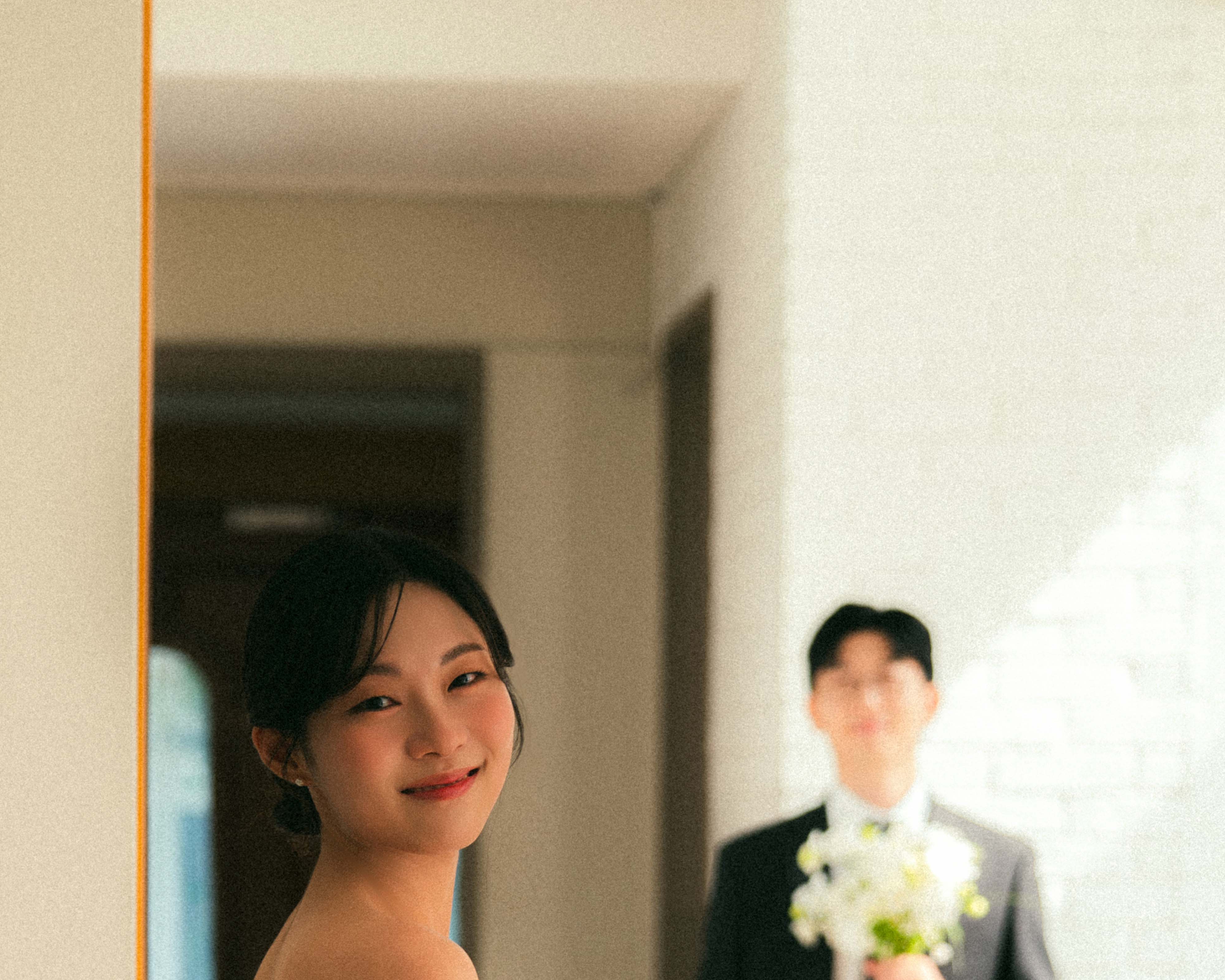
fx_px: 4677
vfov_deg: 11.9
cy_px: 929
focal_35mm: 129
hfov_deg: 14.9
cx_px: 658
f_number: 2.8
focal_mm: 65
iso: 100
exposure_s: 1/250
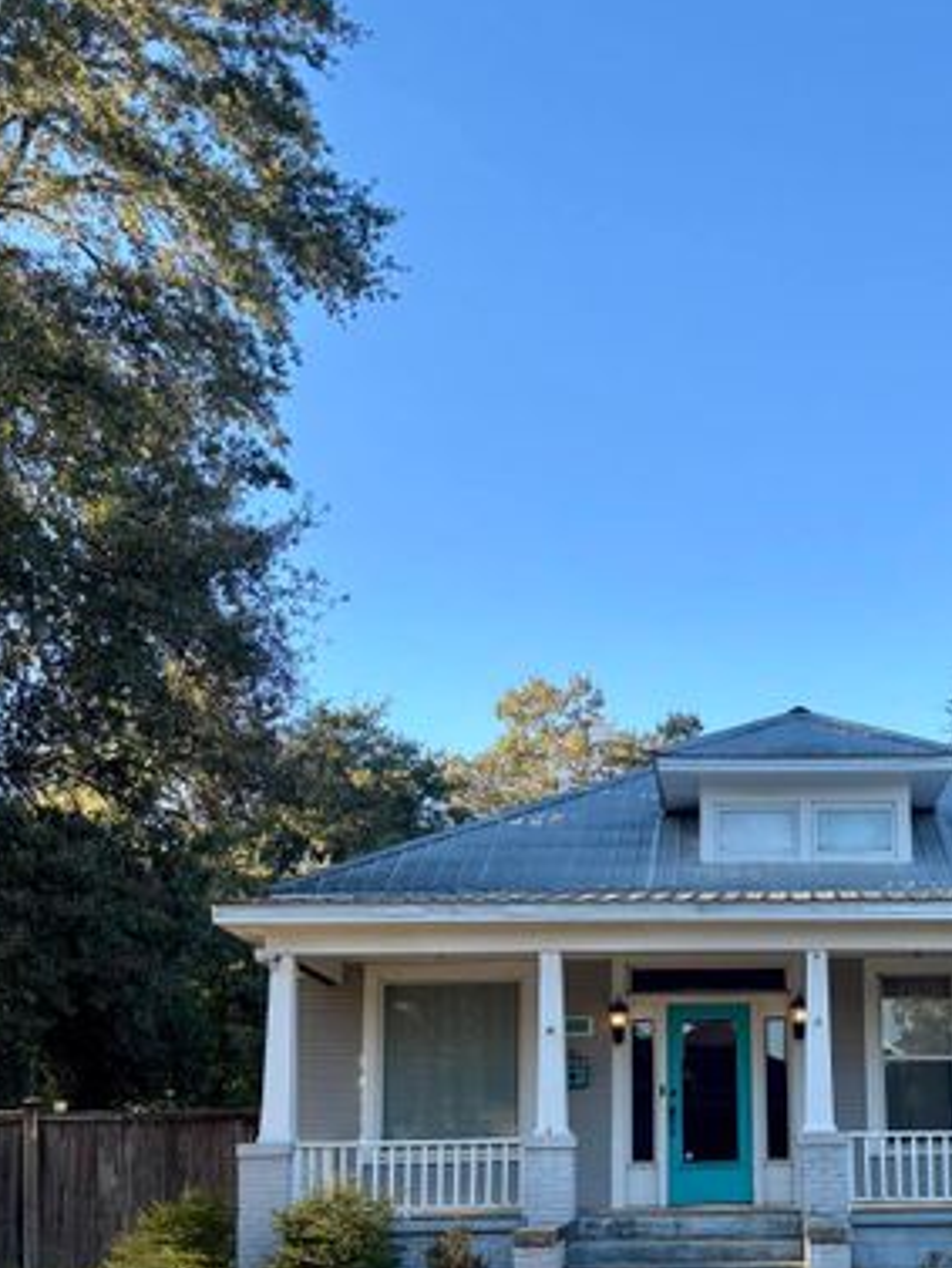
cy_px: 923
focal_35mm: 46
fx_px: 1686
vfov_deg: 40.3
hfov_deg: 30.6
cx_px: 791
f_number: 1.6
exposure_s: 1/961
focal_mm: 5.96
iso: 50
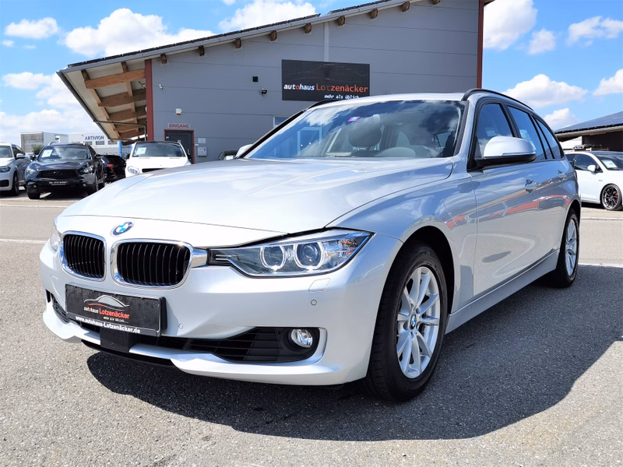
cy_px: 234
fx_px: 594
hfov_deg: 55.4
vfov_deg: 42.9
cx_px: 312
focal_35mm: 33
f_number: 1.8
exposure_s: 1/2907
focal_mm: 5.58
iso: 50
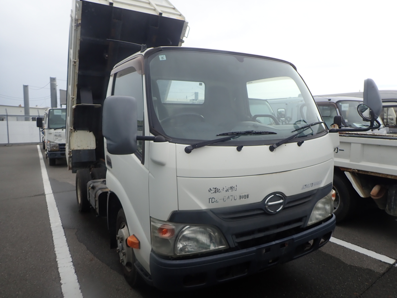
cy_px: 149
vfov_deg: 54.9
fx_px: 287
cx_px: 198
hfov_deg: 69.4
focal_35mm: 25
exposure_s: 1/400
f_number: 2.8
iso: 100
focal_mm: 4.5
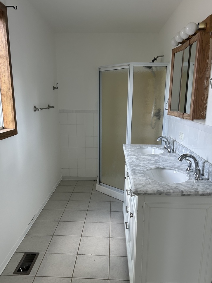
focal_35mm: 29
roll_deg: -0.9
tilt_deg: -13.7
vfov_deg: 61.6
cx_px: 105
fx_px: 237
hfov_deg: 48.2
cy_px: 154
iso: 100
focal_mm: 5.7
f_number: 1.5
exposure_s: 1/121
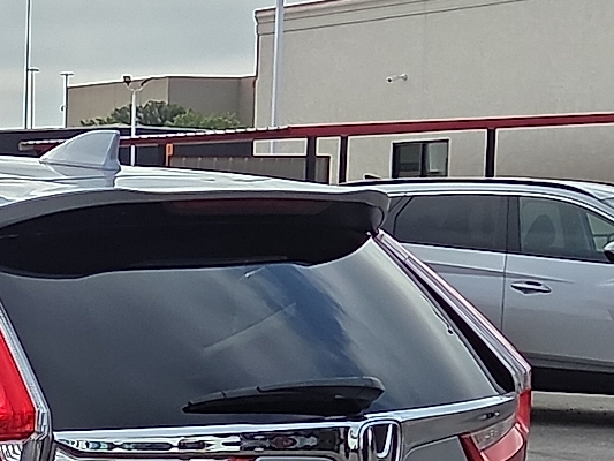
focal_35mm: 141
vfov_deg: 10.3
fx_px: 2502
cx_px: -255
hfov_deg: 13.3
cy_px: 564
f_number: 1.8
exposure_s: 1/2500
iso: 25
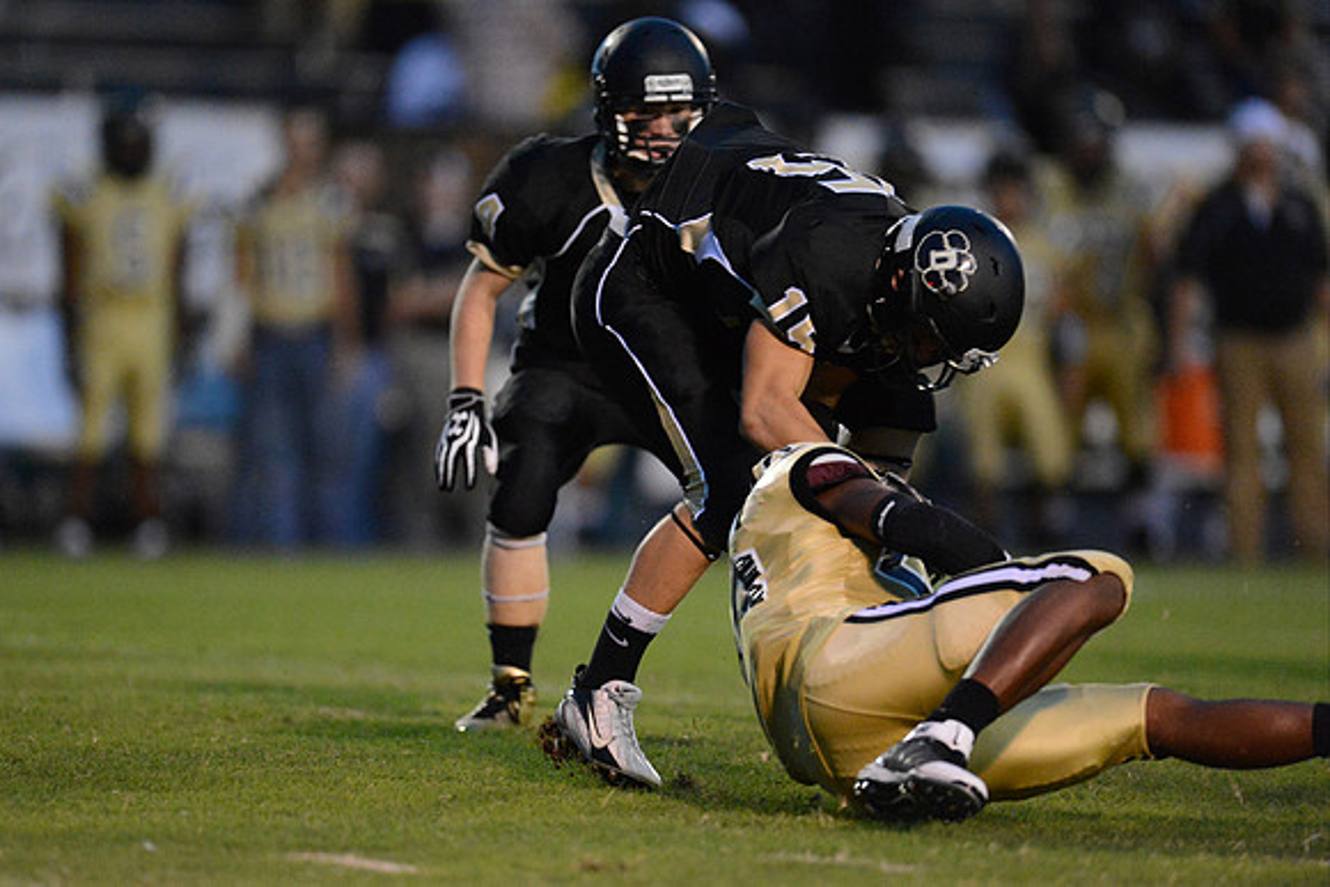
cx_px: 665
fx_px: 14781
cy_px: 444
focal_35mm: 400
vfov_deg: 3.4
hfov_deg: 5.2
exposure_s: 1/800
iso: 12800
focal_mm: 400
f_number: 2.8
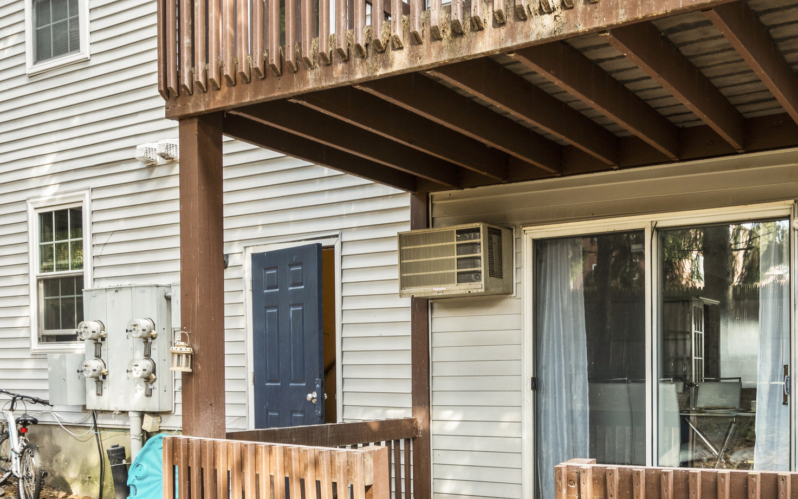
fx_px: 740
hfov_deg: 52.6
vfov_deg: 36.2
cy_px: 387
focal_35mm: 34
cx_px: 650
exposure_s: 1/1.25
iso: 250
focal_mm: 16
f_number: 9
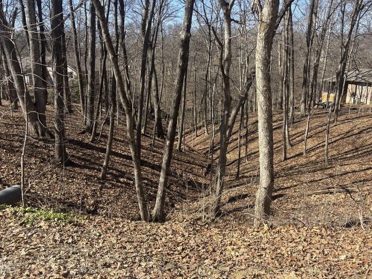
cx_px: 182
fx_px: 323
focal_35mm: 30
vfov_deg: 46.8
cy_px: 146
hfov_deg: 59.9
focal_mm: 5.96
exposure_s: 1/1695
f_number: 1.6
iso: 50
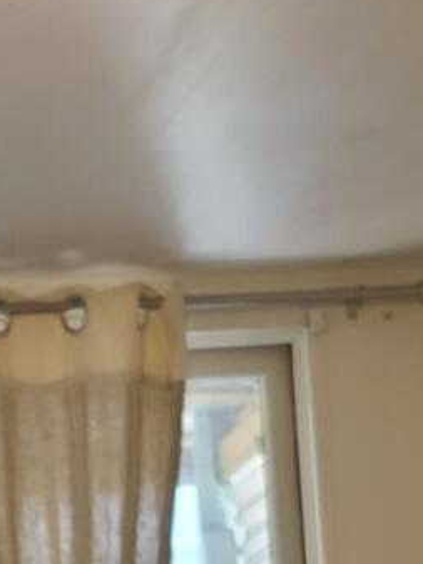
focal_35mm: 148
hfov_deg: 10.0
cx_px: 192
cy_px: 1538
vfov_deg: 10.5
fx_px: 2414
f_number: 1.8
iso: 100
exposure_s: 1/60
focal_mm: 7
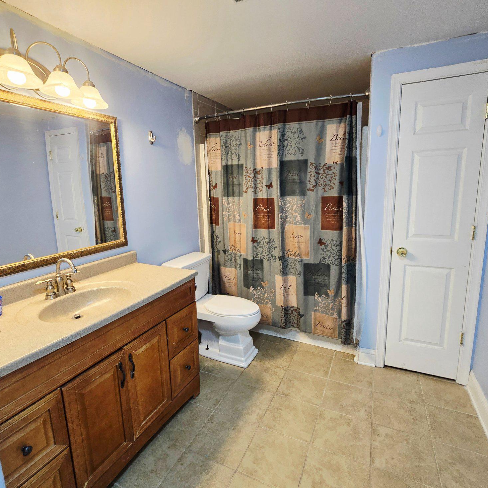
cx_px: 240
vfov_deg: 87.4
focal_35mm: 16
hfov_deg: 87.4
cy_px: 249
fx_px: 255
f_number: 2.2
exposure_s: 1/60.2
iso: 100
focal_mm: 2.2
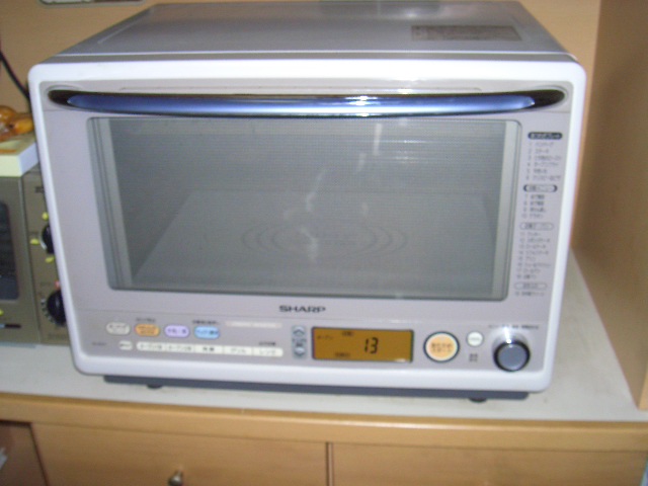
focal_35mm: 39
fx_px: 730
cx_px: 324
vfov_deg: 36.8
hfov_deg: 47.9
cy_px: 243
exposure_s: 1/60
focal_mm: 8
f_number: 4.8
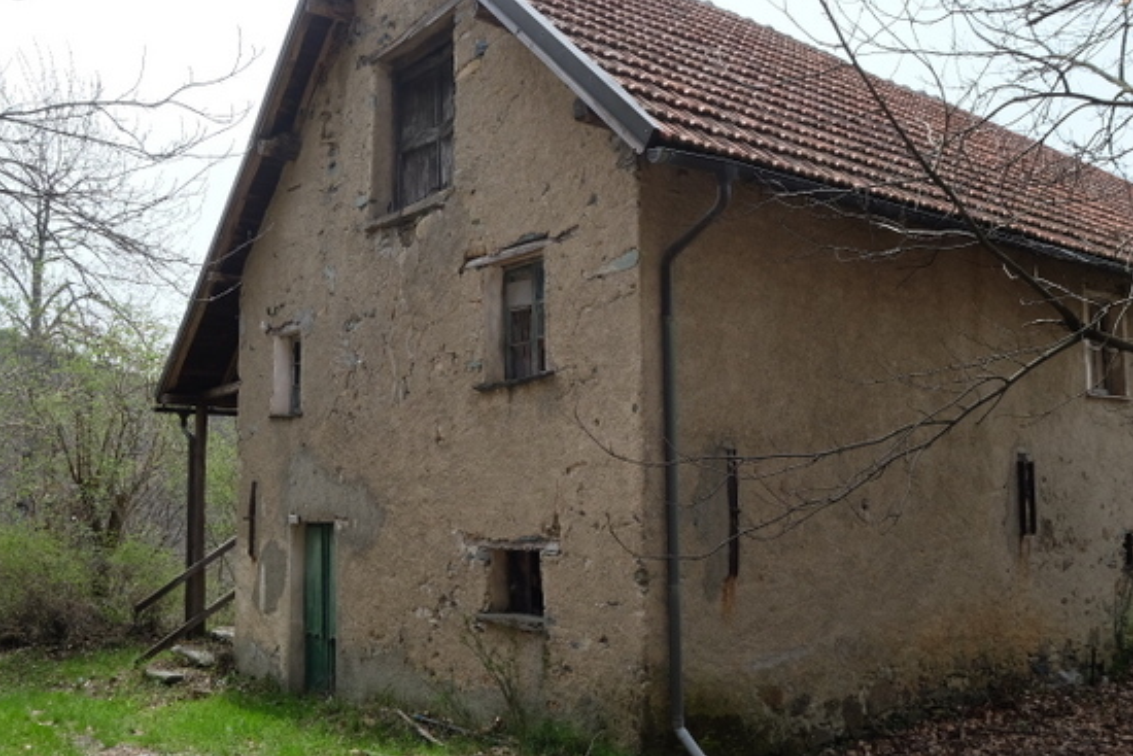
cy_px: 435
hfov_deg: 58.7
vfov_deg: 41.0
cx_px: 575
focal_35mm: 32
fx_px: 1007
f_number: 7.1
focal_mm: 14.5
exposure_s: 1/400
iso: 400
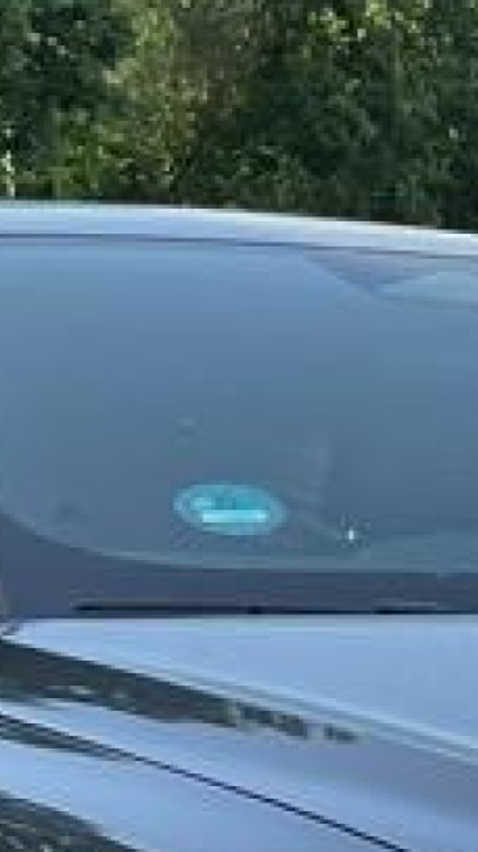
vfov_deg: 12.9
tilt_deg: -12.0
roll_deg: -1.2
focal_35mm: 159
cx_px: 905
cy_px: 1251
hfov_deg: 7.4
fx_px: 3587
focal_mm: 3
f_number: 1.8
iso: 16
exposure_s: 1/310
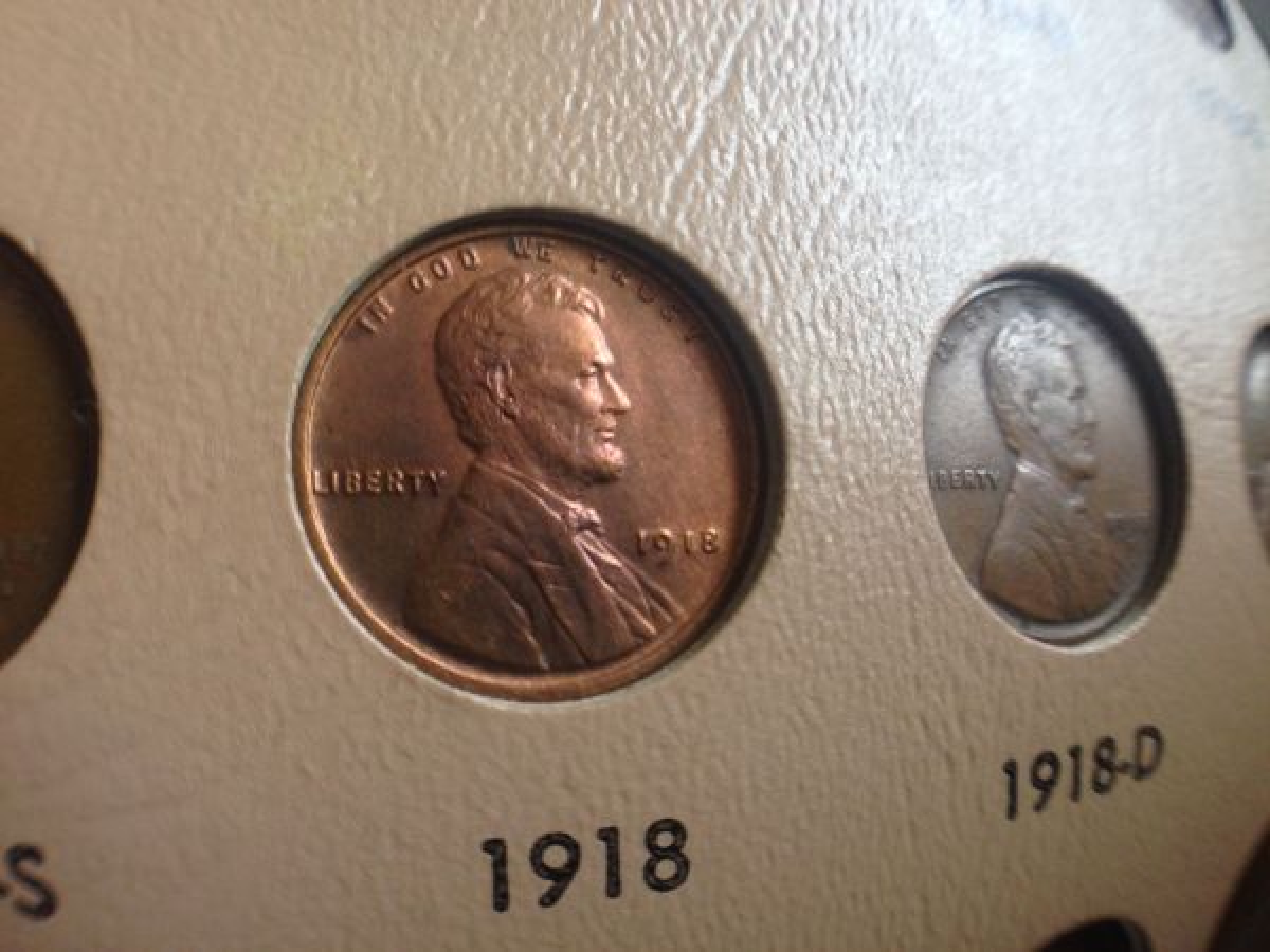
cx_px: 635
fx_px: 1211
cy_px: 476
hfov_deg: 55.4
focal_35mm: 33
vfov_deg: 42.9
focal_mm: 4.12
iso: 125
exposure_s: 1/20
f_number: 2.4
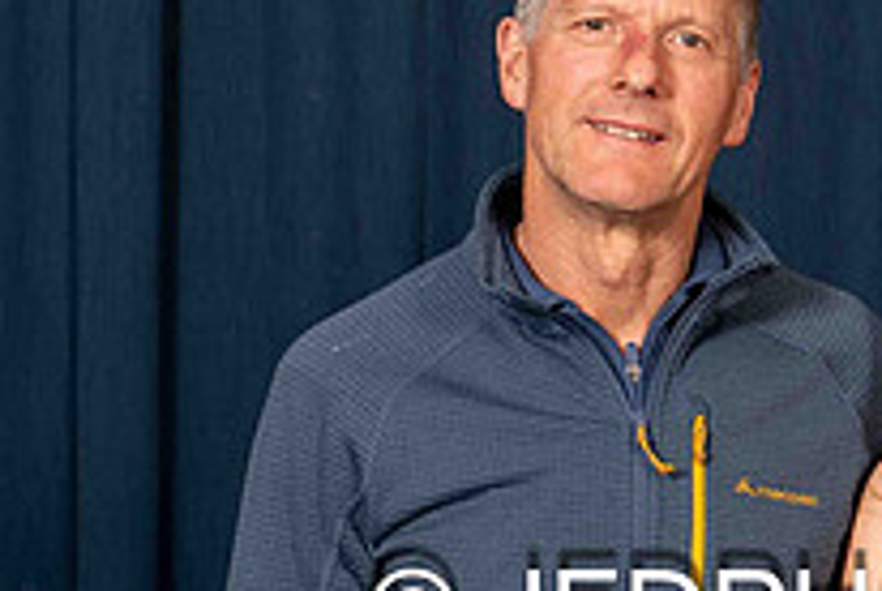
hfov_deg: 8.0
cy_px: 528
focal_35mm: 251
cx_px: 1307
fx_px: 6158
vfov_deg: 5.5
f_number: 5.6
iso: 200
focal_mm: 70
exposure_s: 1/250
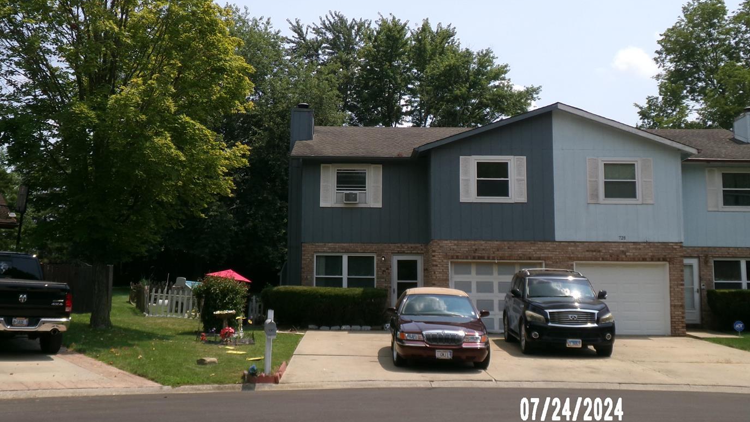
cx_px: 332
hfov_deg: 43.6
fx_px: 935
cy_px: 154
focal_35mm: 47
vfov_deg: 25.4
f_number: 11.85
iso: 100
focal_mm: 6.6
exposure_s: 1/120
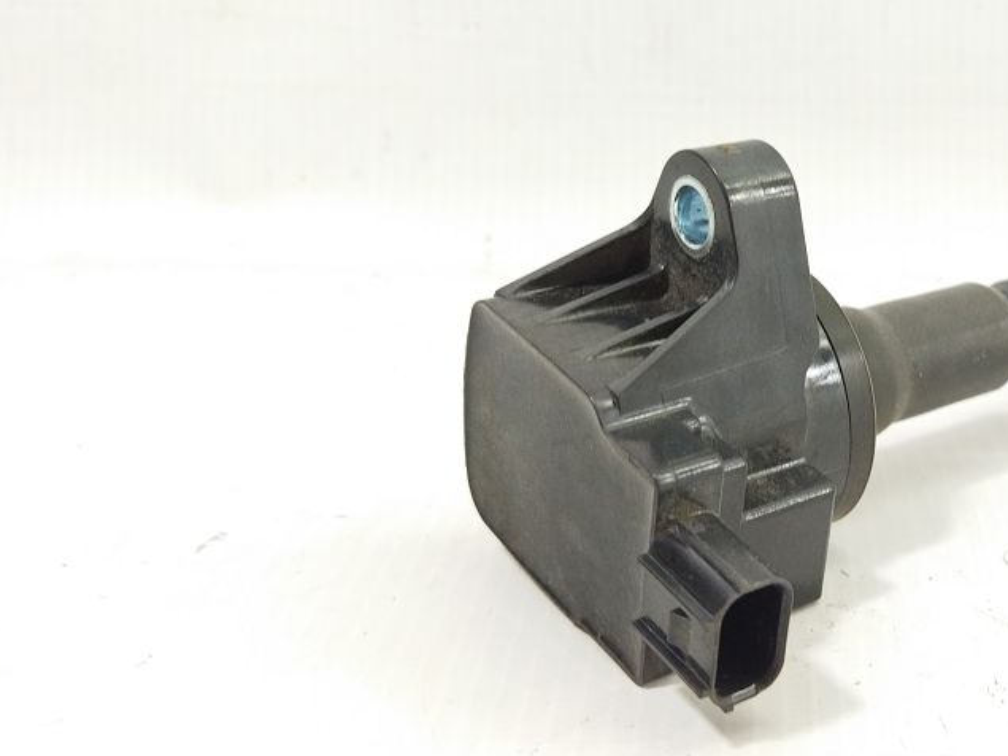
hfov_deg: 36.0
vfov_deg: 28.5
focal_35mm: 51
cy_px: 330
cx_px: 838
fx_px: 1485
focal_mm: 4.71
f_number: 1.79
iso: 181
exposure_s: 1/100
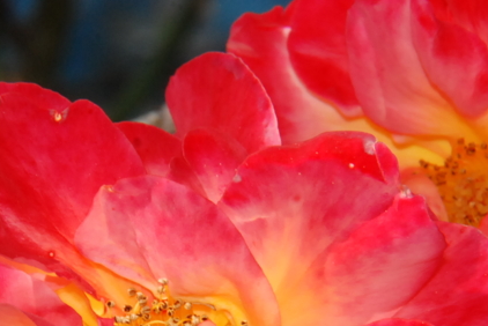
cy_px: 306
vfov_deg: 1.6
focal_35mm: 854
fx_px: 11584
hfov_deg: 2.4
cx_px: 151
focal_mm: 300
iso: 800
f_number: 25
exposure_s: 1/200
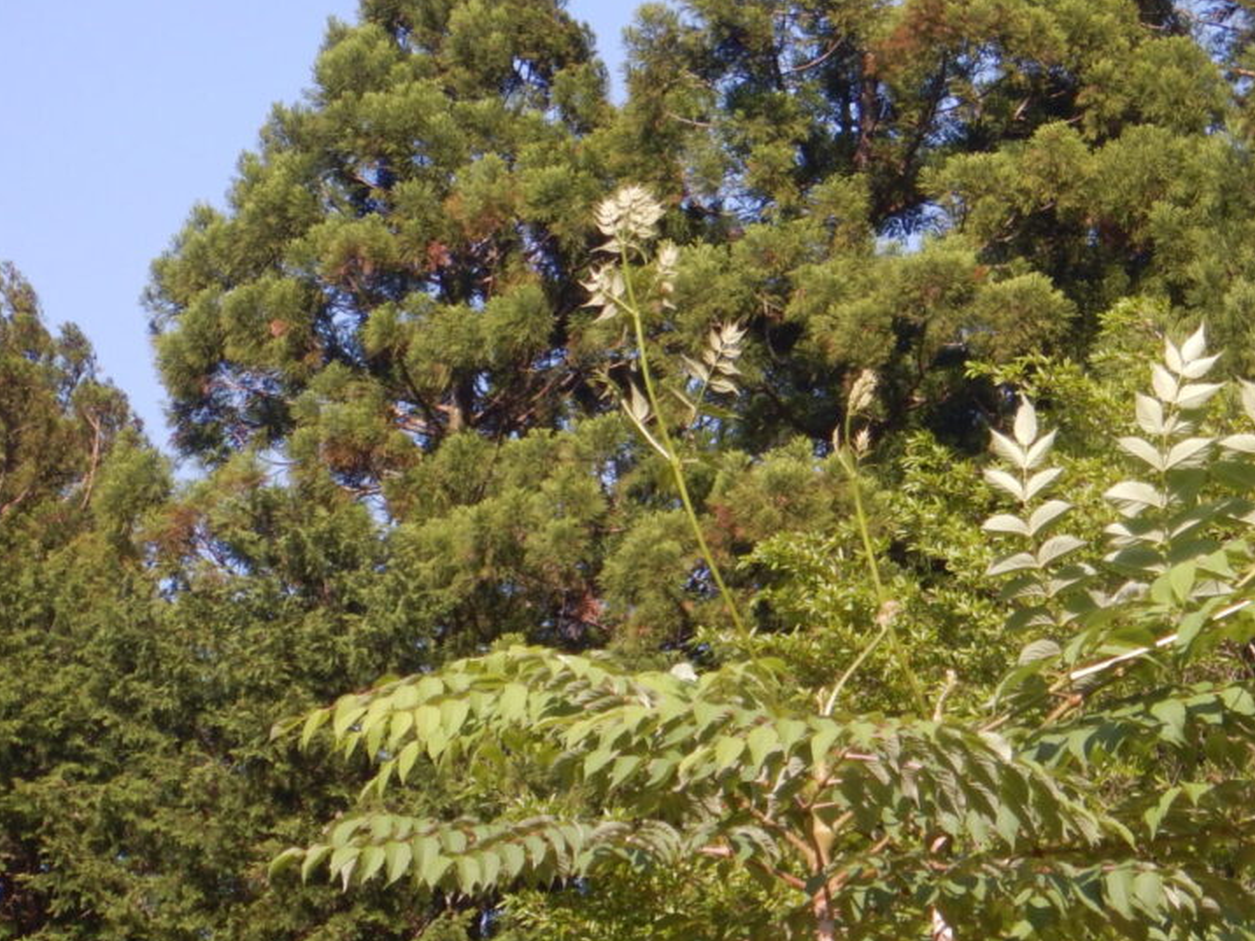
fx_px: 7287
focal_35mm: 201
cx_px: 792
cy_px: 433
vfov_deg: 7.4
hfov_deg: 9.8
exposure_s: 1/320
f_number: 4.9
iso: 125
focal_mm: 21.5
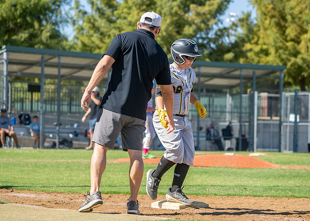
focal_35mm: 166
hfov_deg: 12.1
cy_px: 113
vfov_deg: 8.7
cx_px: 168
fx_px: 1460
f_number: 5
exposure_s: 1/4000
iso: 1000
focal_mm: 154
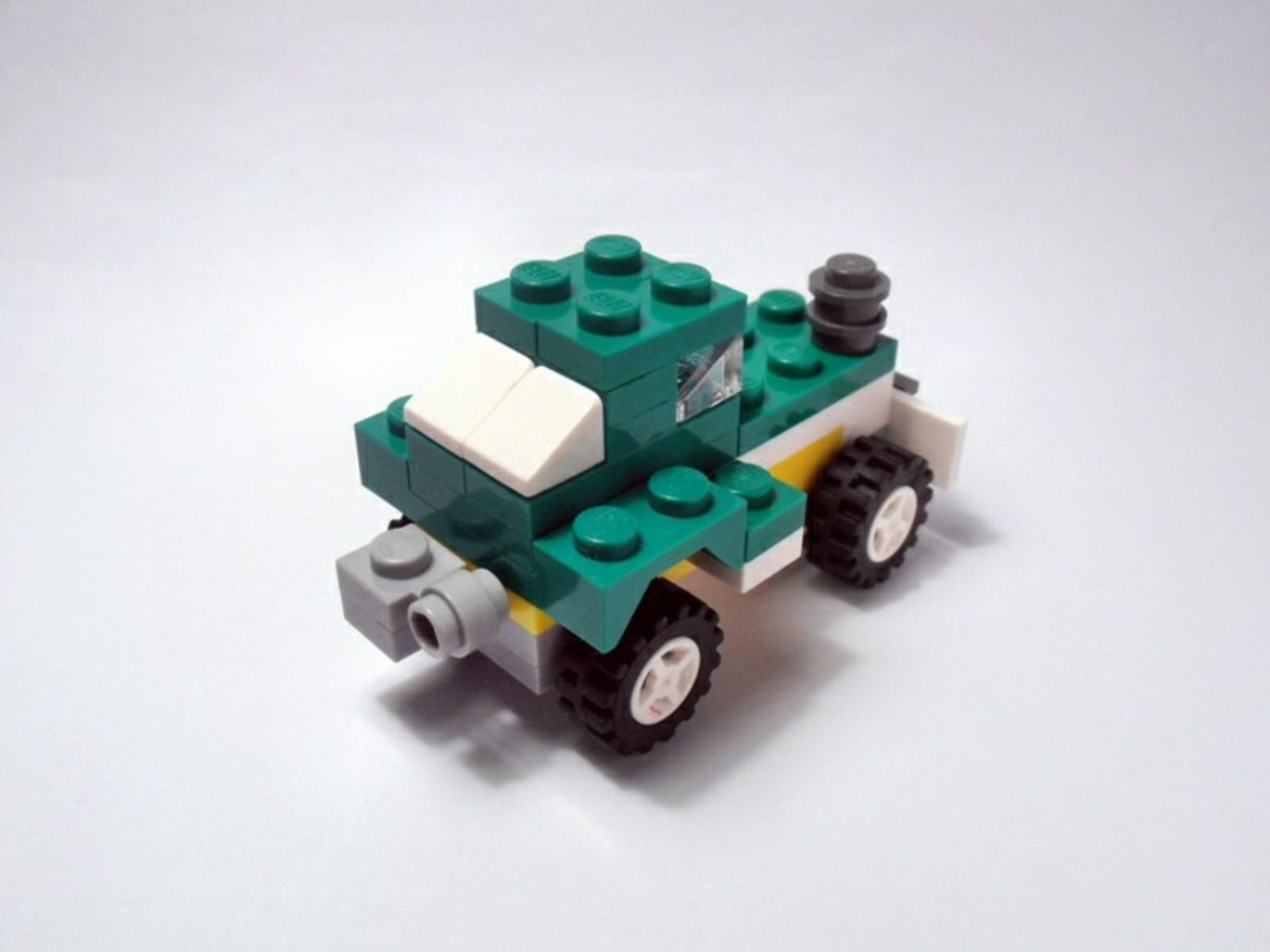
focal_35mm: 37
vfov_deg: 38.7
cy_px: 476
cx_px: 635
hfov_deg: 50.1
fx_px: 1357
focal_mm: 6.61
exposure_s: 1/80
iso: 80
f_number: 3.9
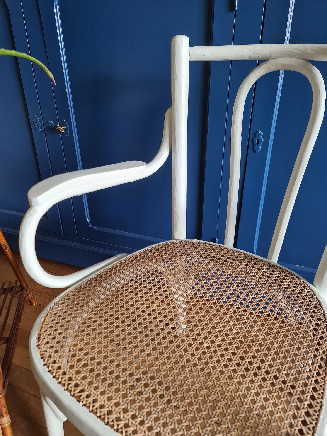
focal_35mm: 25
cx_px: 164
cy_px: 218
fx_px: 315
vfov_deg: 69.4
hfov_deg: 54.9
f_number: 1.8
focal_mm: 7
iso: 400
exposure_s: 1/100
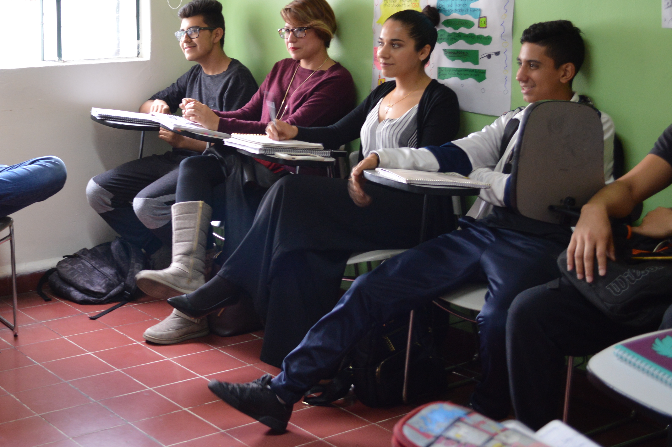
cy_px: 139
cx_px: 112
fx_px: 1063
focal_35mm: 57
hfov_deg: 33.8
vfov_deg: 23.6
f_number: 4
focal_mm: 22
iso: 400
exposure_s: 1/15
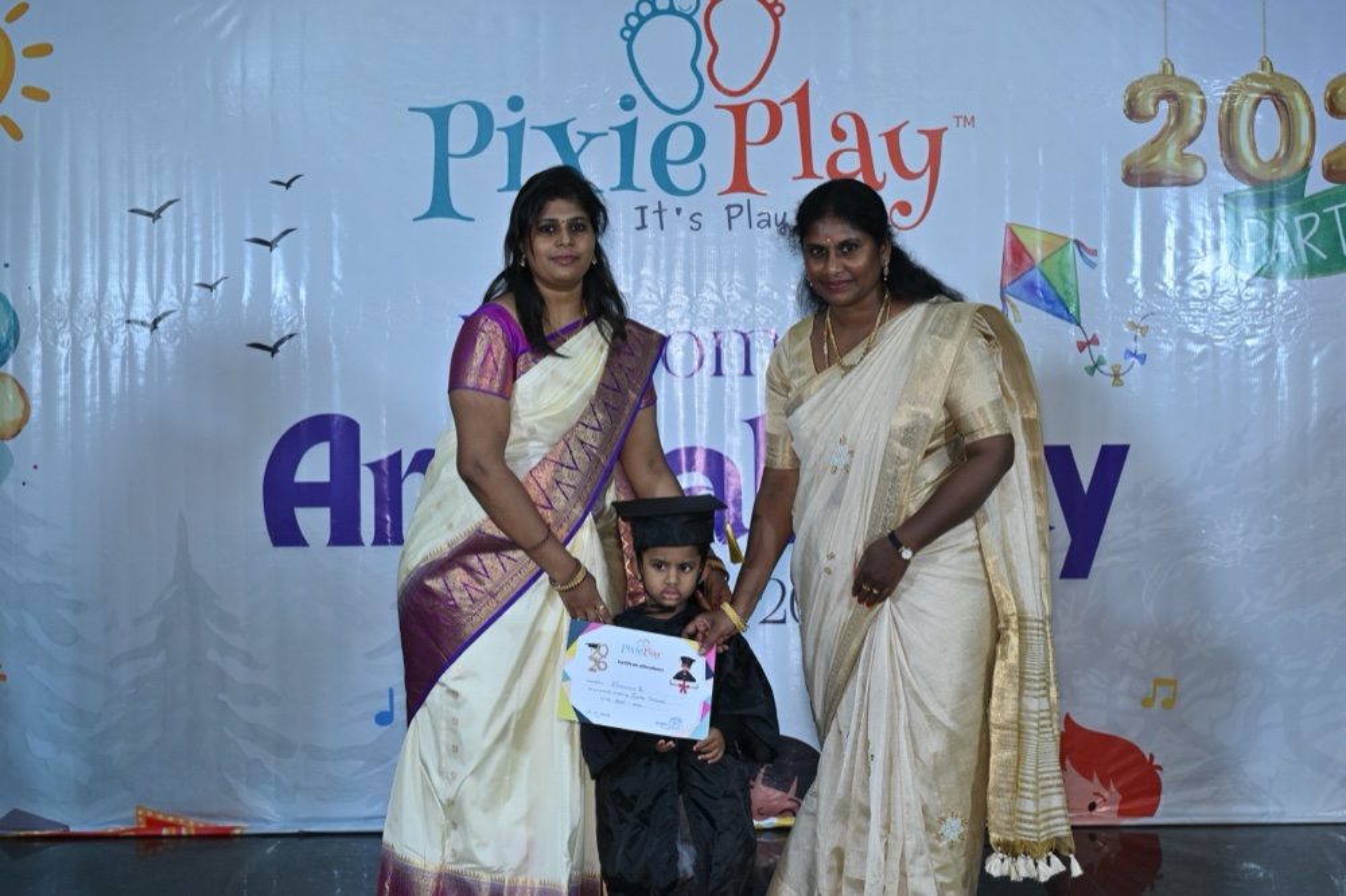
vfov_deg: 26.5
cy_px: 448
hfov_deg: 38.9
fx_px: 1906
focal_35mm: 51
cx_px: 673
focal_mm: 51
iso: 640
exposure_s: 1/160
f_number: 7.1
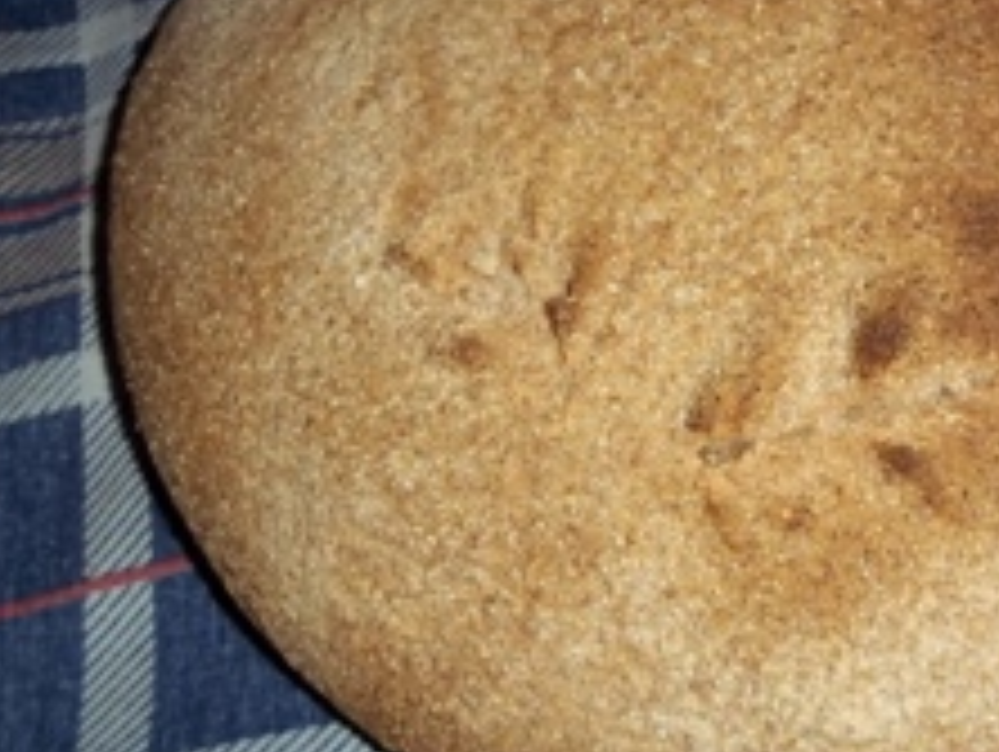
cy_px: 302
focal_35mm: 70
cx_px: 765
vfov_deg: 21.0
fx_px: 2022
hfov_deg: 27.3
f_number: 3.1
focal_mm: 6.5
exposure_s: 1/30
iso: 80
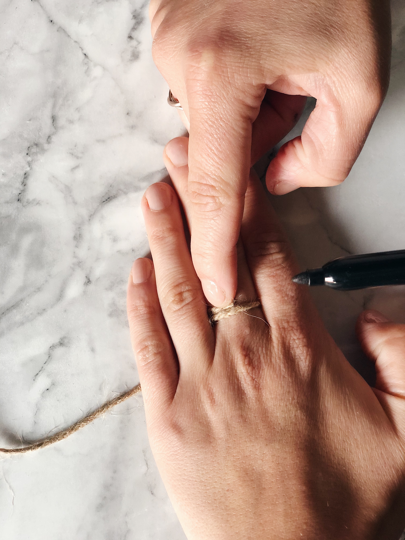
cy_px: 270
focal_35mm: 52
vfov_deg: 36.8
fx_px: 811
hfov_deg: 28.0
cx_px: 202
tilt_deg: -81.2
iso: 80
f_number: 2.4
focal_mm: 6
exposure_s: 1/60
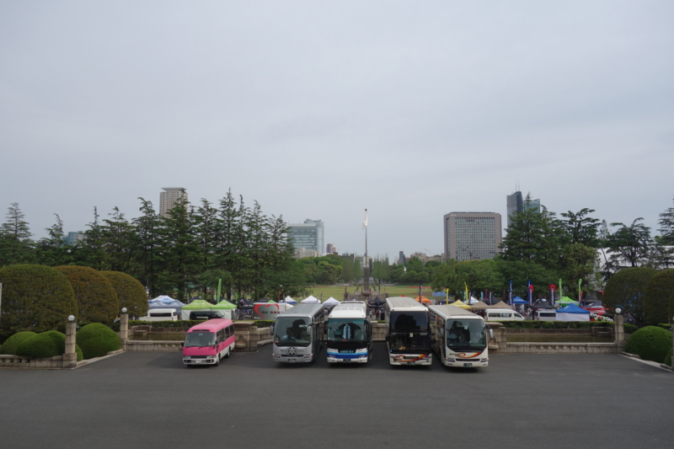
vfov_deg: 46.4
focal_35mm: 28
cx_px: 337
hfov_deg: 65.5
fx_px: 524
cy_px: 224
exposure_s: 1/640
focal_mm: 10.4
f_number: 5.6
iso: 125
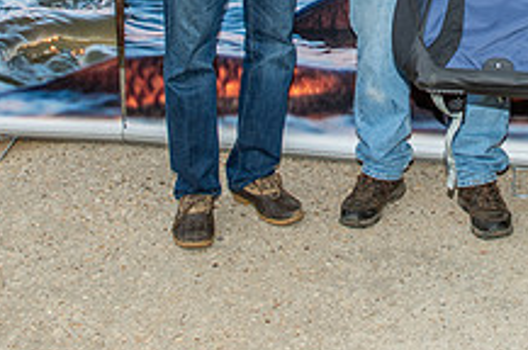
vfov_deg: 17.1
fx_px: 1098
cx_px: 440
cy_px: -102
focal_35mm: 75
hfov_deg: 26.4
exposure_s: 1/200
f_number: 6.3
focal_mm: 28
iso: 160
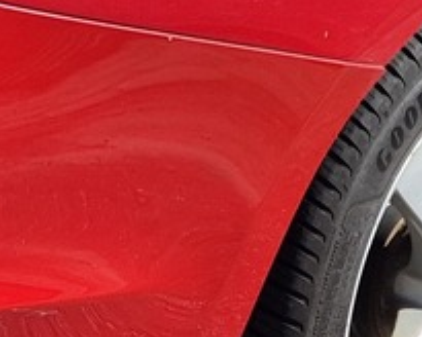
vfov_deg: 8.2
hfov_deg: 10.8
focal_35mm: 175
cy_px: -429
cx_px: -82
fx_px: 2186
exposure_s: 1/1560
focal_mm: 5.4
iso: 25
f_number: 1.8
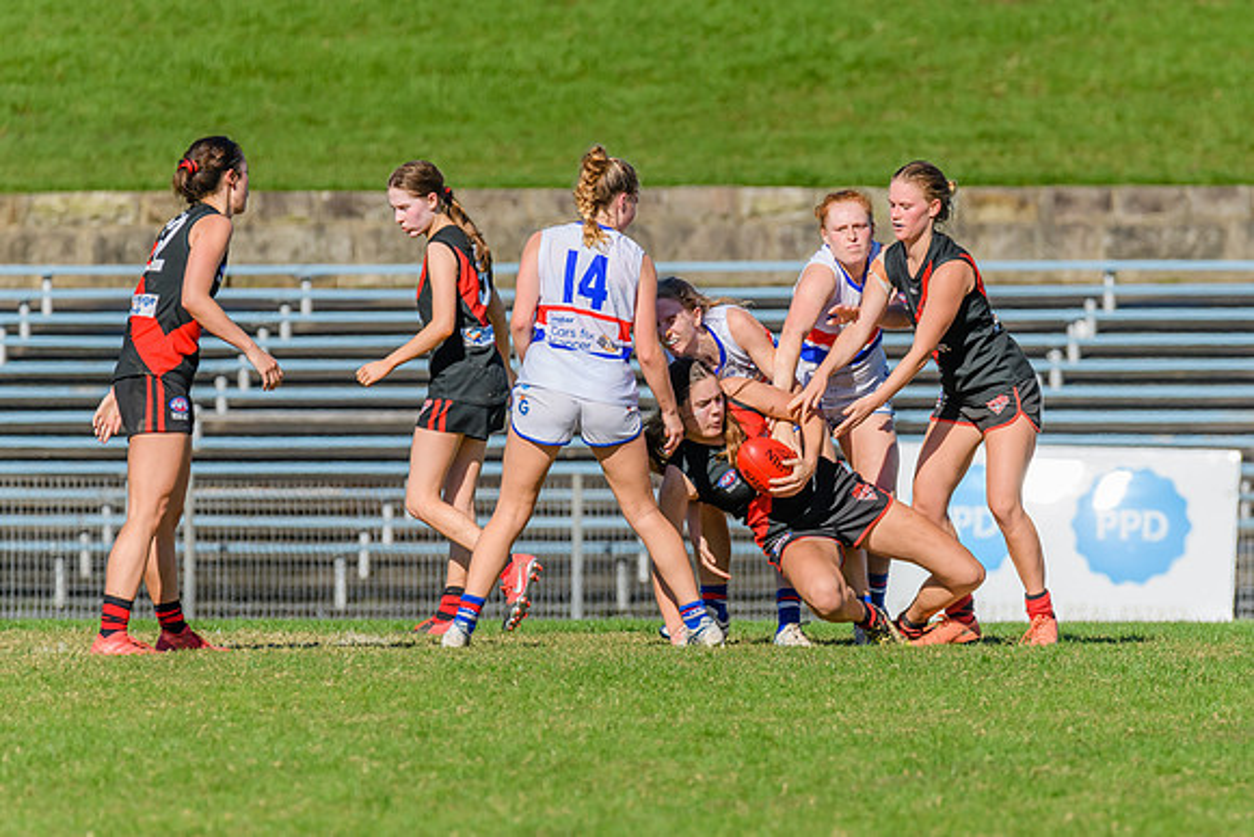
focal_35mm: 611
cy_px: 448
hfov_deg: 3.4
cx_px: 850
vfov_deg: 2.3
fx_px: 21296
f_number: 11
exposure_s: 1/1600
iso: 640
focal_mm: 450
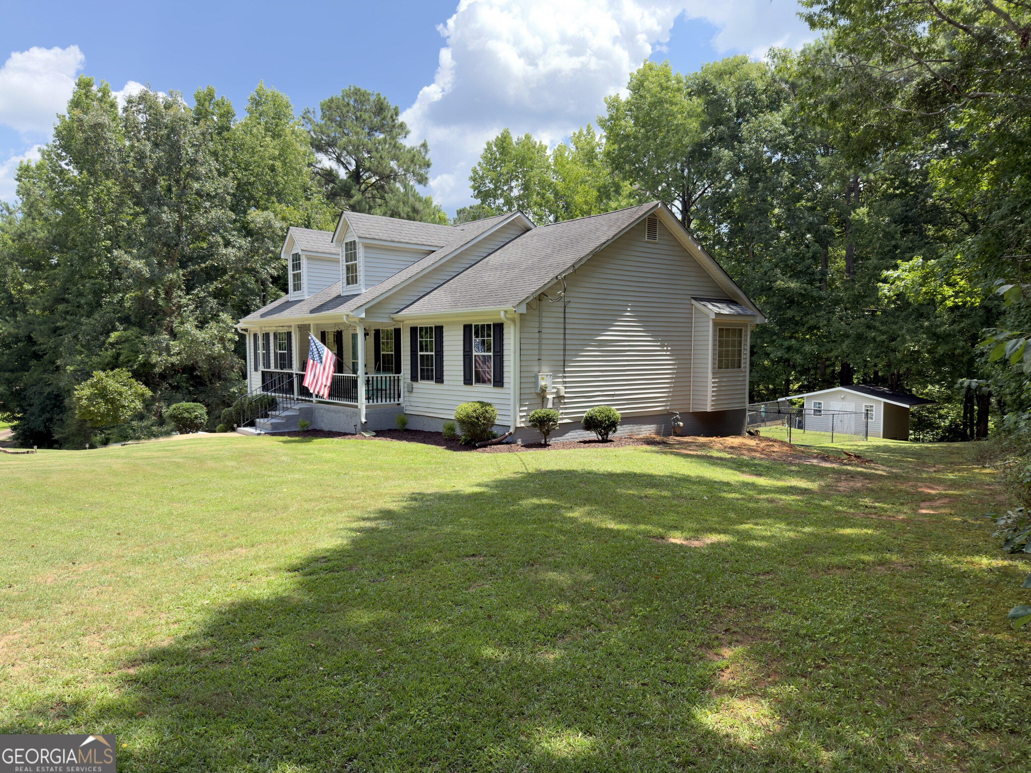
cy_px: 386
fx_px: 715
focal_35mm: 24
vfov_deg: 56.8
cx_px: 516
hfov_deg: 71.6
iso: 100
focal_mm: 6.76
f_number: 1.78
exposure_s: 1/2392
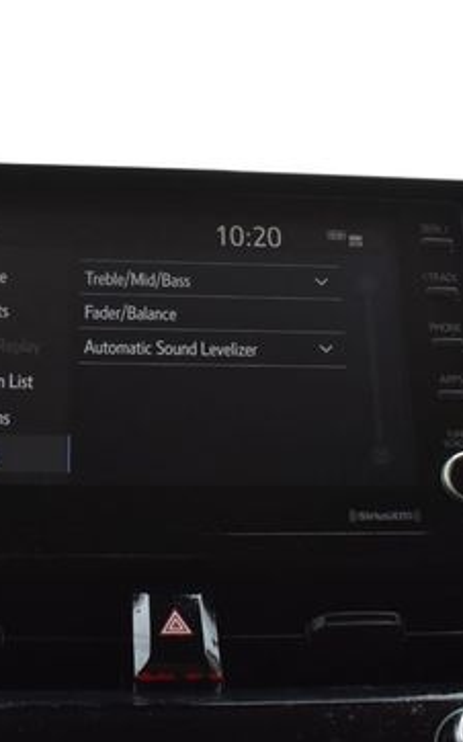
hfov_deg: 23.9
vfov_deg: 37.5
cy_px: 365
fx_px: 1091
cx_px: 182
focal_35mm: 54
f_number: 9
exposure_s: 1/100
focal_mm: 20
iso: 400
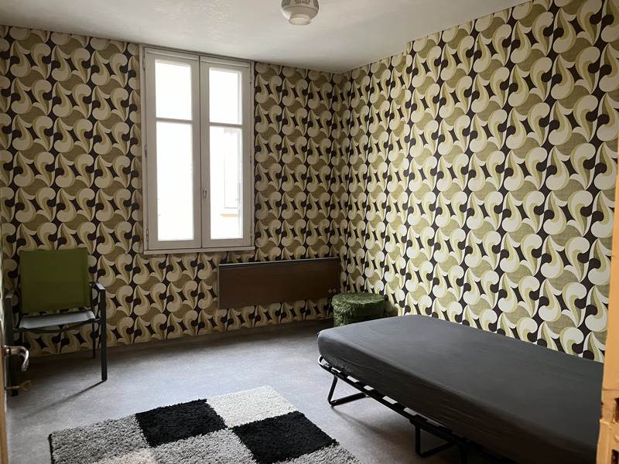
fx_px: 465
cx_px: 310
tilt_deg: -5.3
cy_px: 232
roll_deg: -0.9
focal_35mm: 26
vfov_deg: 53.1
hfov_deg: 67.3
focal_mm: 5.1
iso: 400
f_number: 1.6
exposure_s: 1/50
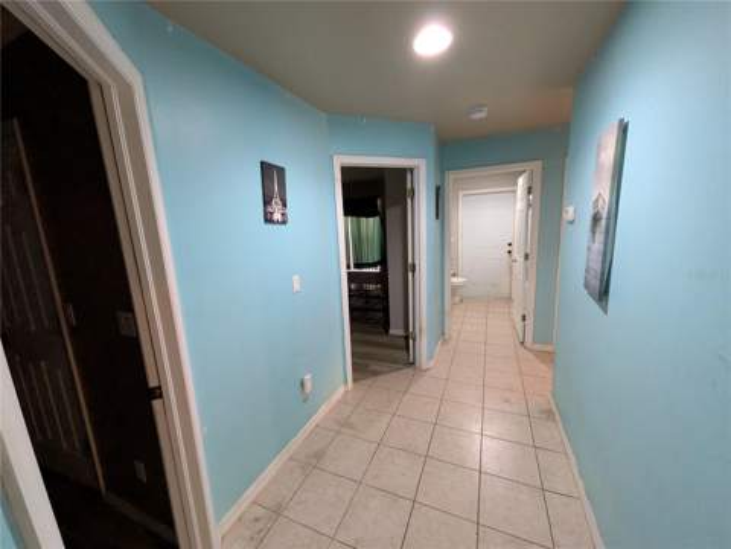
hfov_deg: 102.1
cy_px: 274
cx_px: 366
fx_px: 296
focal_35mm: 14
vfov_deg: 85.7
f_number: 2.2
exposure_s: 1/40
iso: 596
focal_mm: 1.85
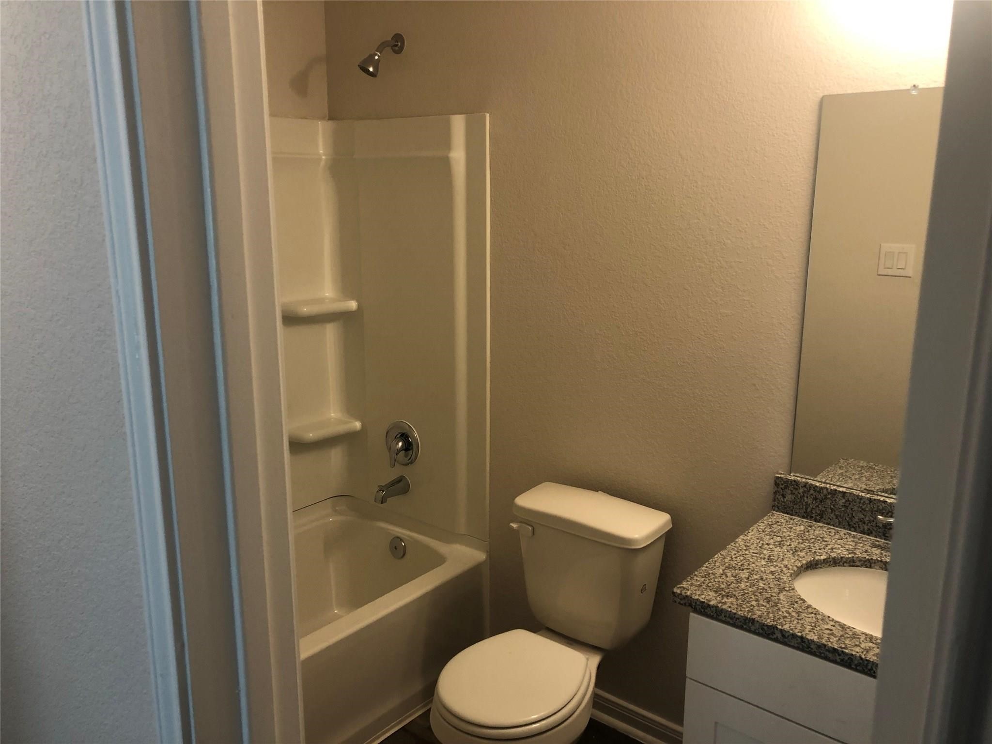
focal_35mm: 28
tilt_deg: -12.1
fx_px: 802
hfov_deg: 63.4
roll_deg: +0.3
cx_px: 496
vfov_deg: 49.7
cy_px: 372
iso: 40
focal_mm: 4
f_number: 1.8
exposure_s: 1/24
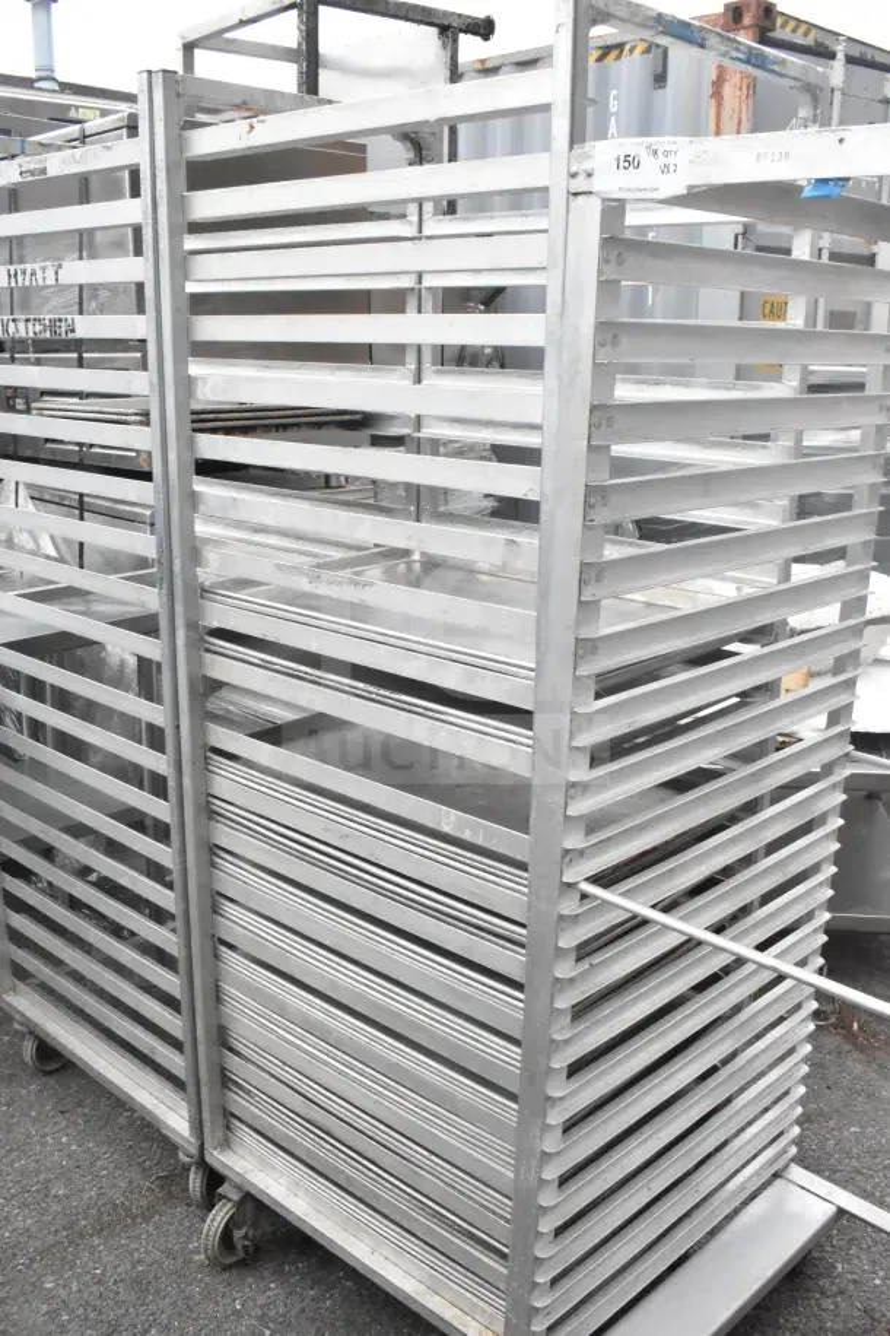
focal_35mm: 33
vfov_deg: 57.2
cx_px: 445
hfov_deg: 40.0
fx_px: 1224
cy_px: 668
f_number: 16
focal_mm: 22
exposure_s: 1/1000
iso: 6400
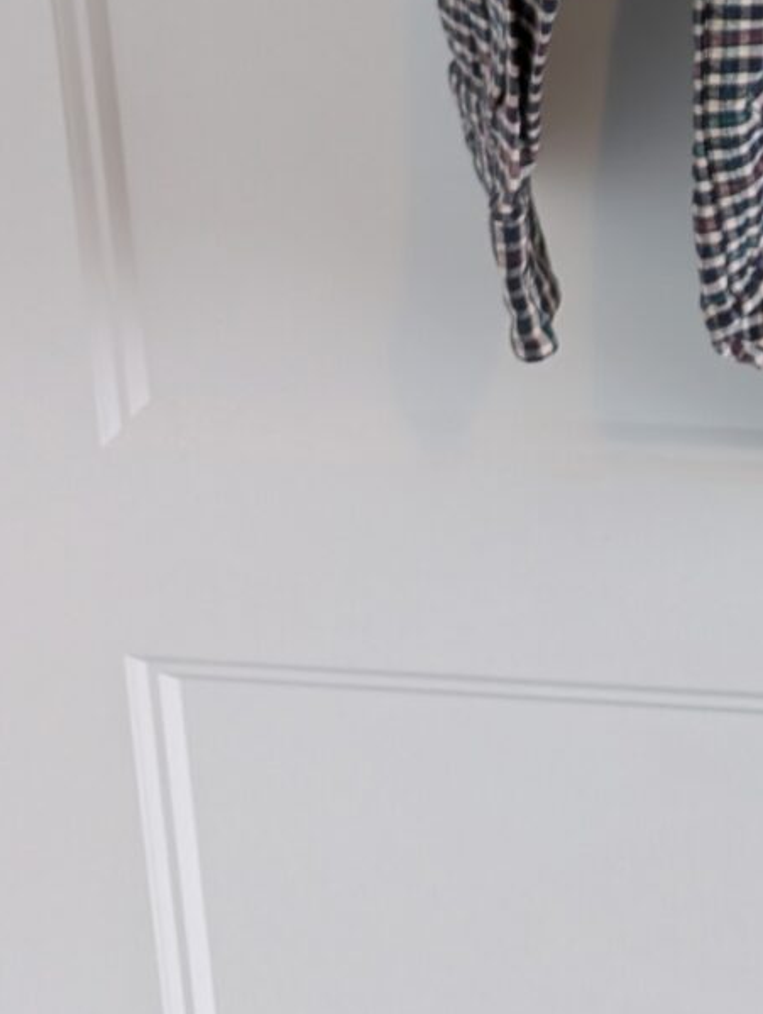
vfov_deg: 19.9
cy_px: -592
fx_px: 2404
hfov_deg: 16.1
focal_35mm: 82
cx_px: 1233
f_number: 1.68
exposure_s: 1/120
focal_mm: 6.9
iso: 163
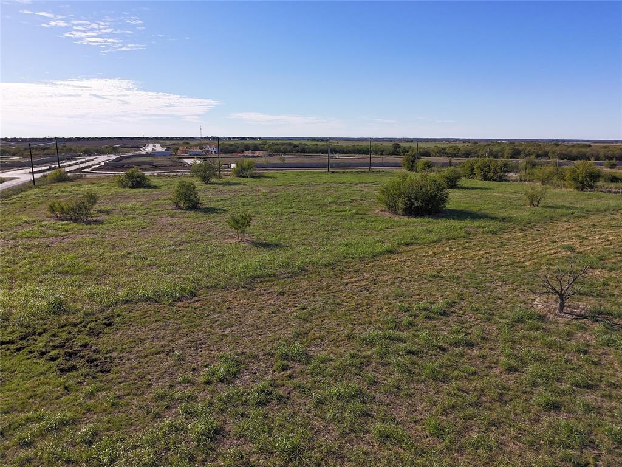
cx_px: 311
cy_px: 234
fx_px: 431
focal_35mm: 24
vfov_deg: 56.8
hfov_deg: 71.6
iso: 140
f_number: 2.8
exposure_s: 1/1250
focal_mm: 4.55
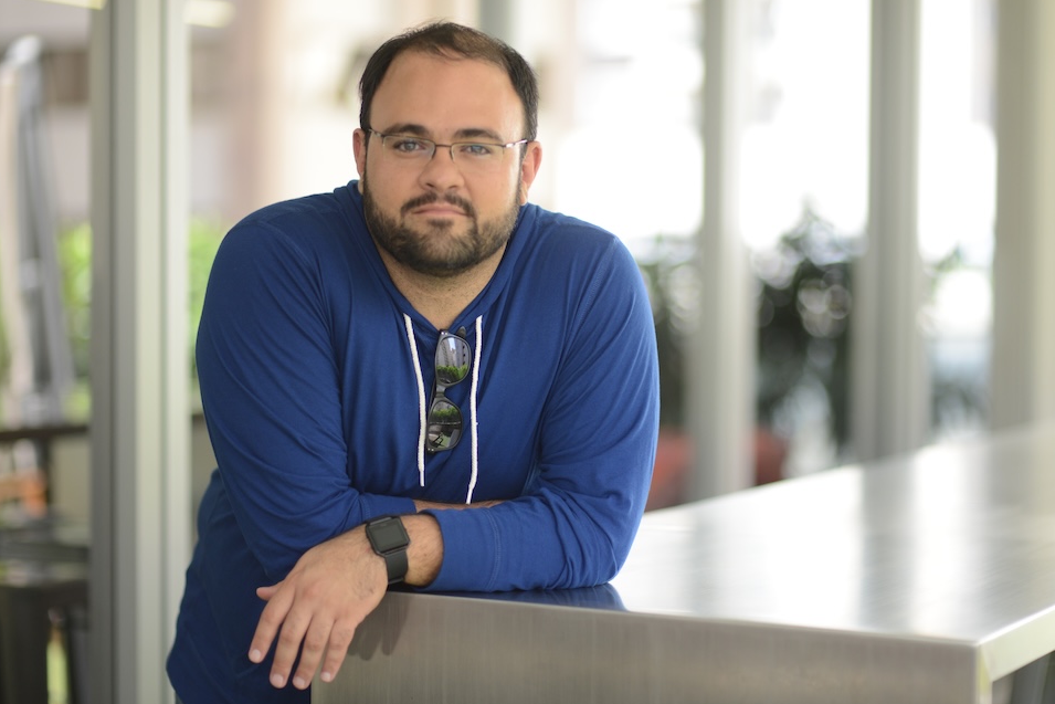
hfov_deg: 22.9
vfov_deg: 15.4
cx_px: 547
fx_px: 2608
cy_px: 346
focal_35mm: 89
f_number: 1.4
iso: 400
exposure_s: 1/1250
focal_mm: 85
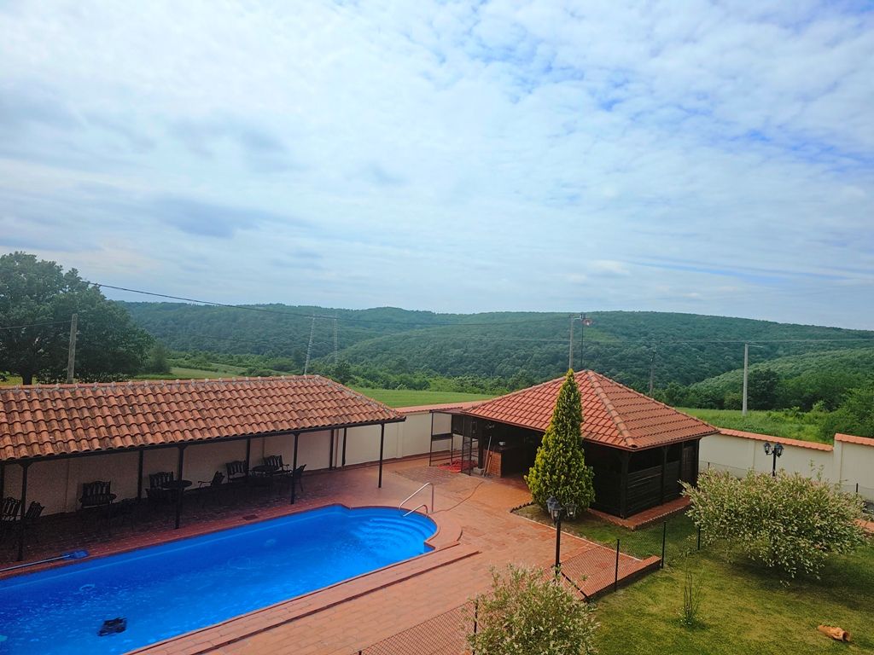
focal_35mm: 23
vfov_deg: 58.9
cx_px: 437
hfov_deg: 73.9
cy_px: 328
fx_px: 581
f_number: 1.7
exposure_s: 1/2066
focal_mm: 6.3
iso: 10
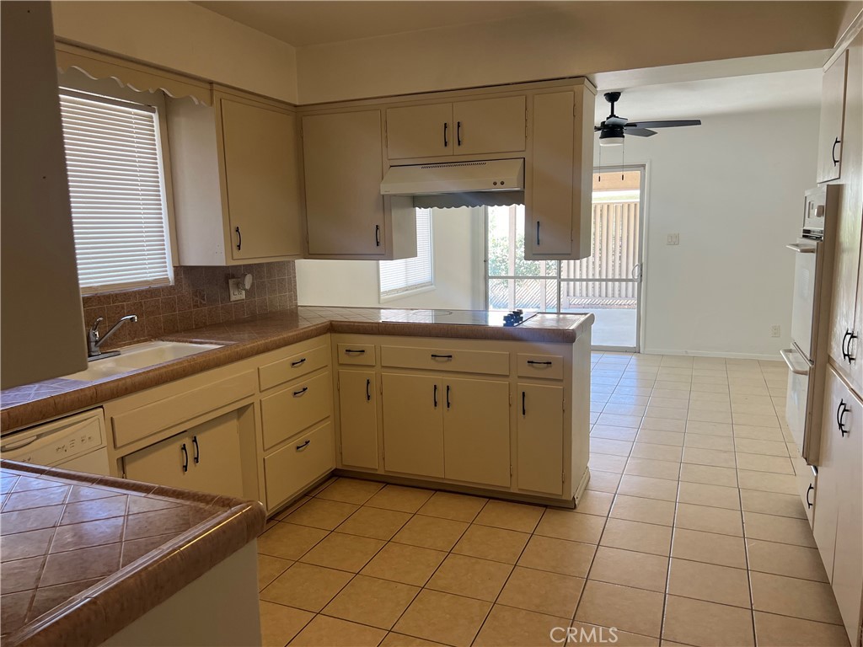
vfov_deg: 53.1
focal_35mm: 26
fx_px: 648
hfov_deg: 67.3
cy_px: 324
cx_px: 432
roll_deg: +1.8
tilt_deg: -9.2
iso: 100
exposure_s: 1/120
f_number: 1.5
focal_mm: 5.7
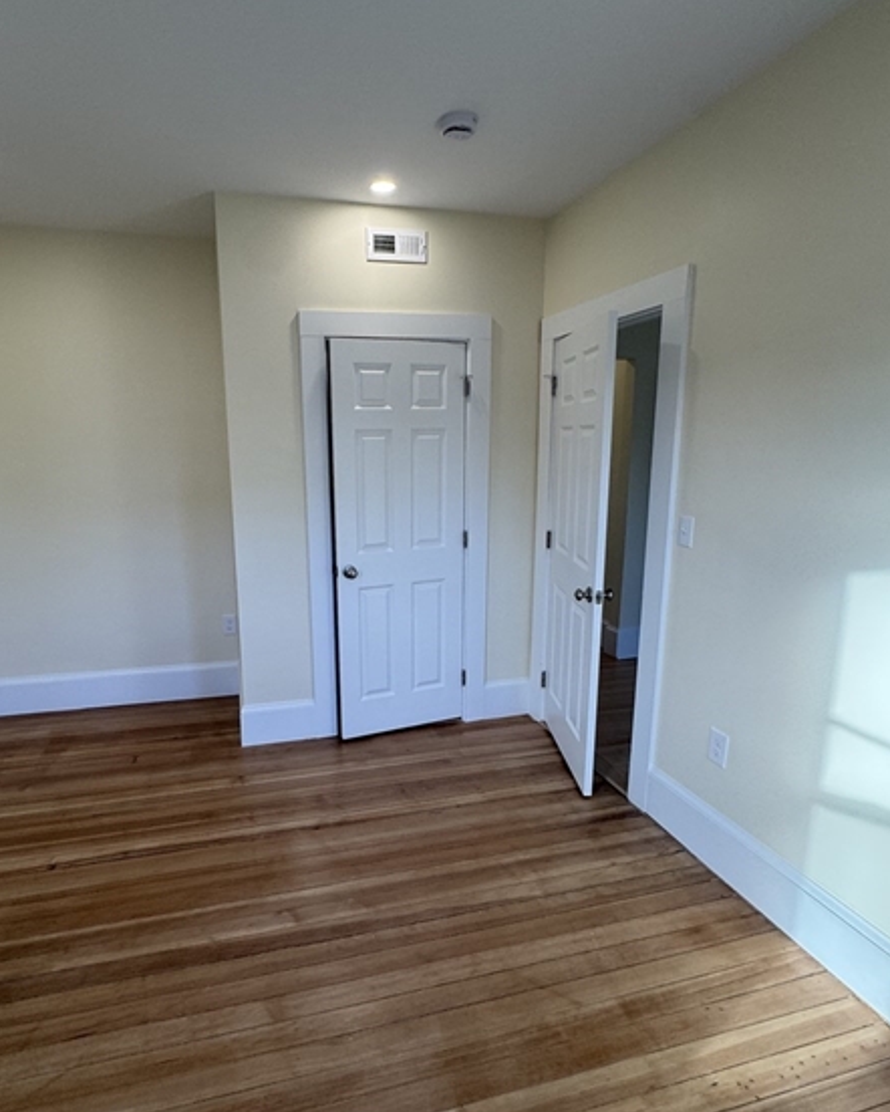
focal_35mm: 19
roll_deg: +1.1
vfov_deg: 83.3
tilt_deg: -9.7
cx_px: 366
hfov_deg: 70.3
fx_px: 625
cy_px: 562
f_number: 2.2
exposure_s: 1/120
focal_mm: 2.22
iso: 125
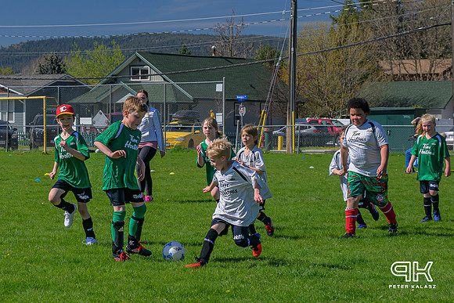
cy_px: 197
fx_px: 1591
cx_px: 108
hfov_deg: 16.2
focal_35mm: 126
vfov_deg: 10.9
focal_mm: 53
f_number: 6.3
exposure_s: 1/500
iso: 200
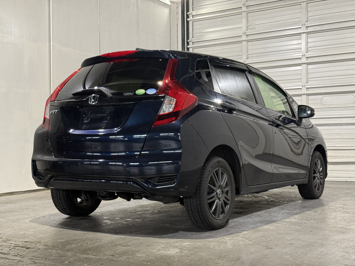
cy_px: 133
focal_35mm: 48
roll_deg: +0.5
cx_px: 178
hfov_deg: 39.7
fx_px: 492
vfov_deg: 30.3
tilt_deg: +1.4
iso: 160
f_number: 1.78
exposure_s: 1/60
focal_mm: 6.76
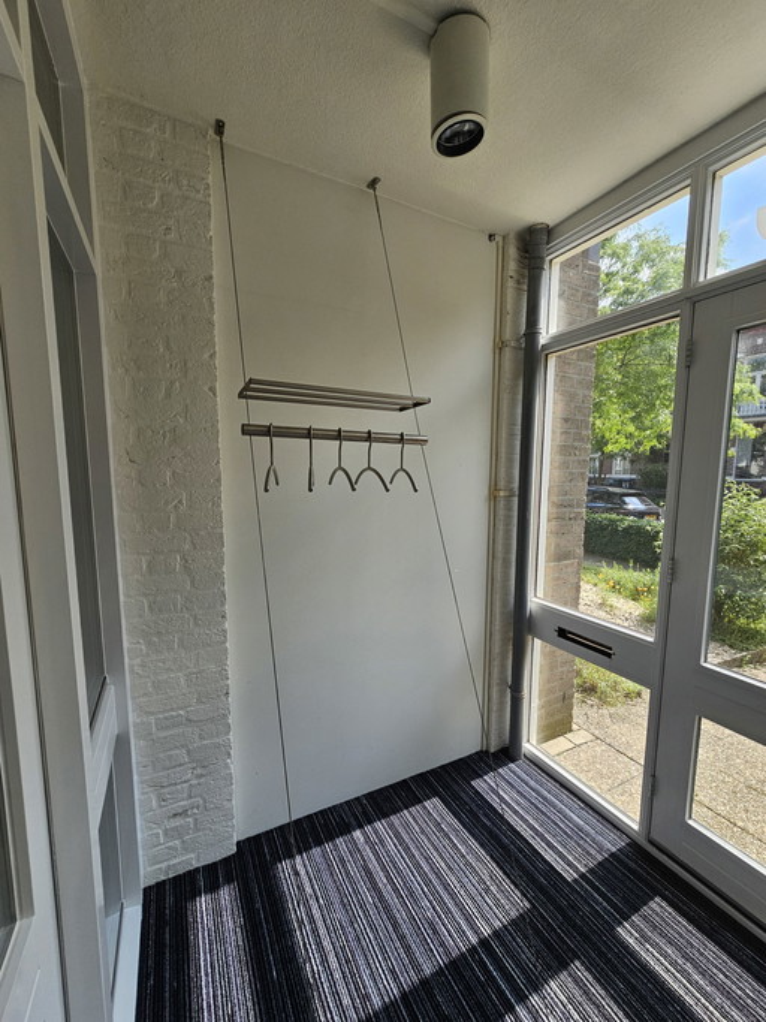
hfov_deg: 89.9
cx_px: 383
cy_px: 511
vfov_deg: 106.2
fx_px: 384
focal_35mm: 13
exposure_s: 1/1000
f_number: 2.2
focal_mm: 2.2
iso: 100
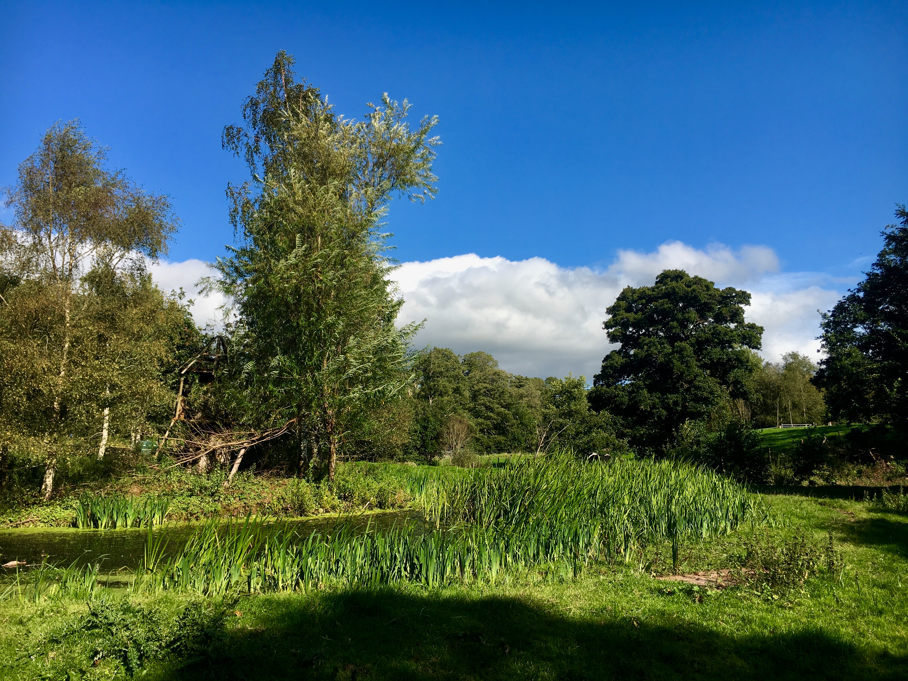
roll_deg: +0.1
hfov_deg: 61.7
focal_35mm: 29
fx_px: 761
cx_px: 454
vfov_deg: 48.2
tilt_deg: +7.7
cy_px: 340
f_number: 2.2
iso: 25
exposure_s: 1/1425
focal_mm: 4.15
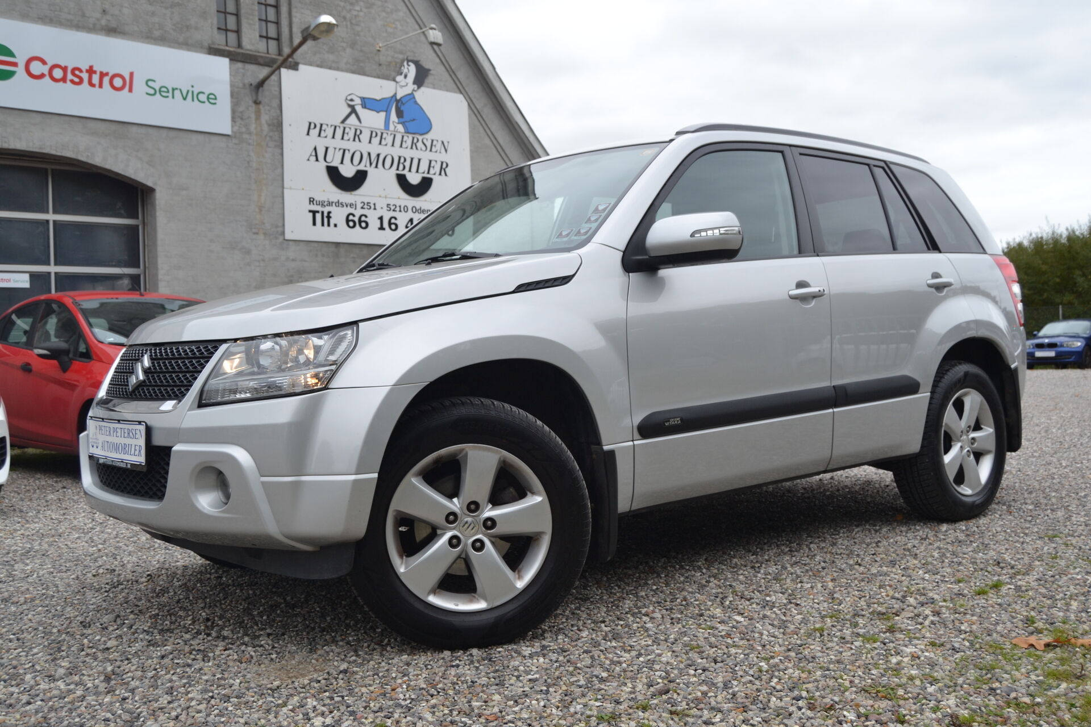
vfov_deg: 38.4
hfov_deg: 55.1
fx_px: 1045
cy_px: 364
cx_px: 546
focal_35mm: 34
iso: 180
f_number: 5.6
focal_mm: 23
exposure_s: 1/125
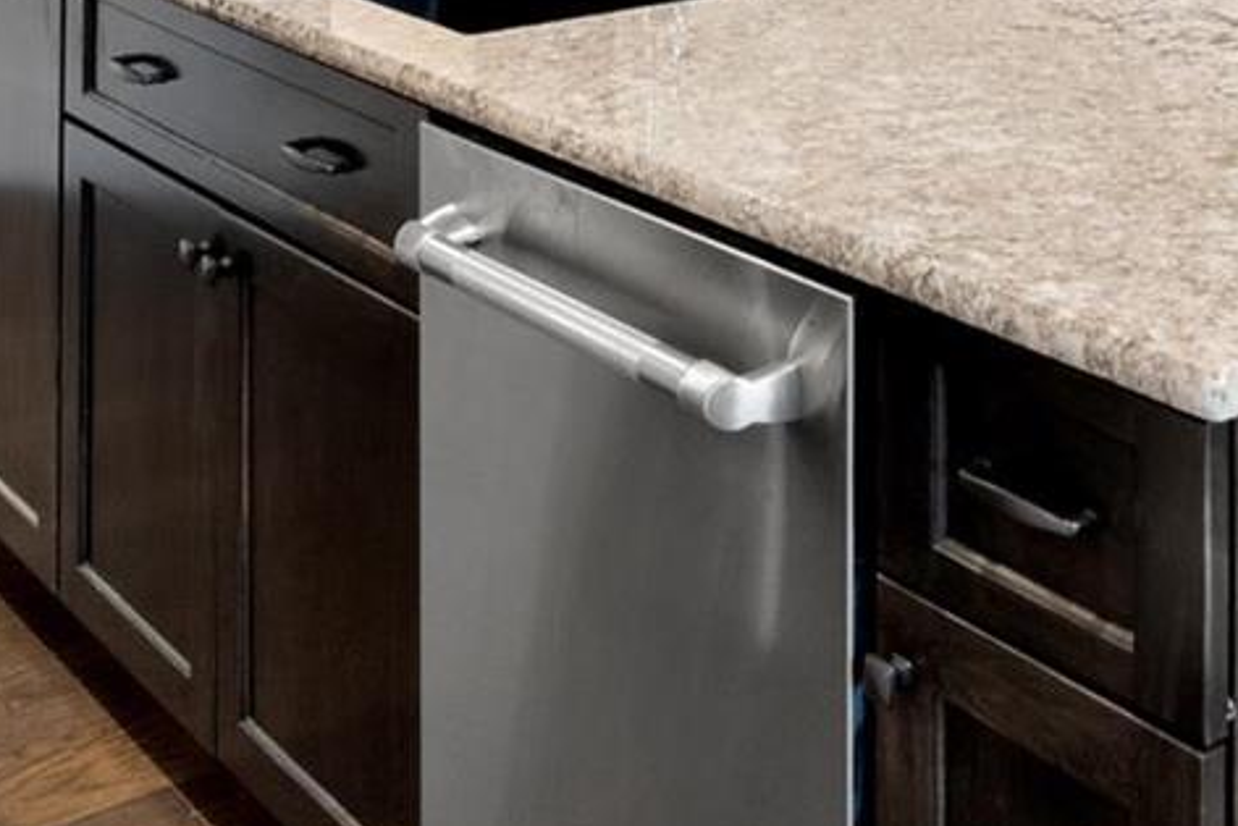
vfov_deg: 19.4
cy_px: -425
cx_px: 824
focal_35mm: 61
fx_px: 2098
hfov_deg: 32.6
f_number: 10
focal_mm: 9
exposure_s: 1.6
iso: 400
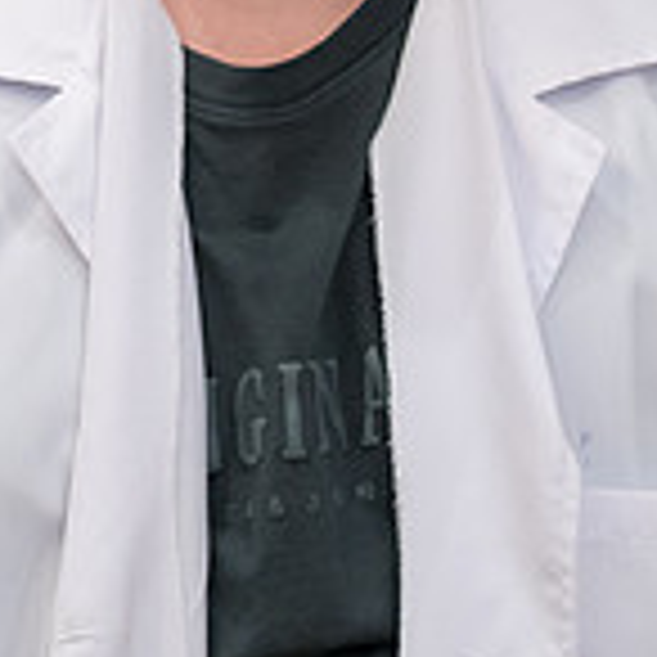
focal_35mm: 471
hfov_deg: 3.7
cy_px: -216
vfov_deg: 3.7
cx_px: 158
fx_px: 10114
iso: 5000
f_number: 4
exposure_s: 1/80
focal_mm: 180
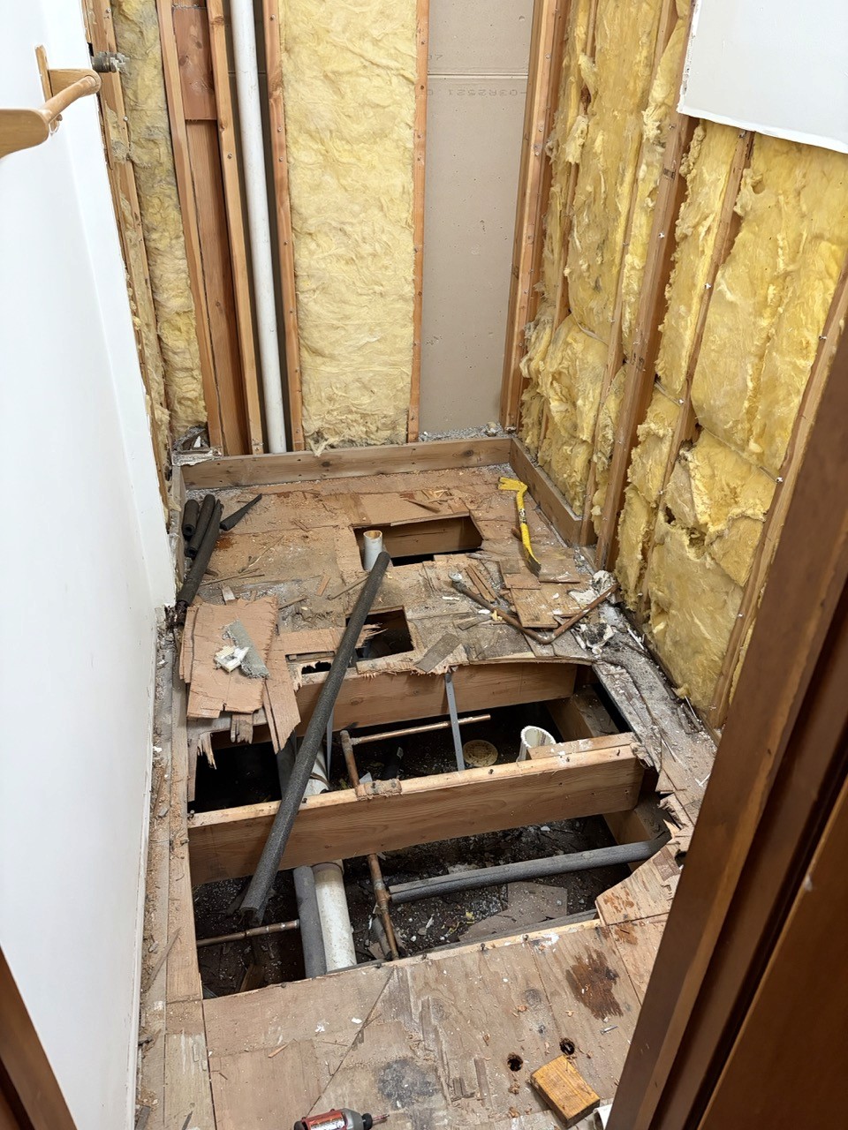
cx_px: 424
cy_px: 565
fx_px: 849
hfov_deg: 53.1
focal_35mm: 26
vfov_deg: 67.3
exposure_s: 1/60
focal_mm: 5.96
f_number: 1.6
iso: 320
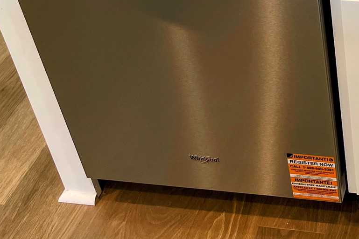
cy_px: -63
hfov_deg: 26.1
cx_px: 385
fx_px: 718
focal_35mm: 72
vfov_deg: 17.8
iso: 125
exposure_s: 1/120
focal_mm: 4.2
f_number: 1.6
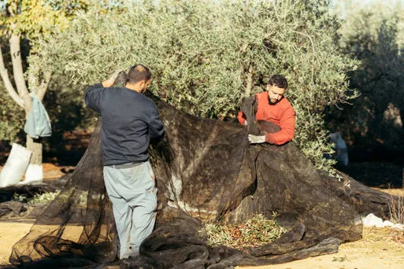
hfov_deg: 16.1
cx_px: 202
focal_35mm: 128
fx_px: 1431
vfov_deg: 10.8
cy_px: 134
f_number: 1.4
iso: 100
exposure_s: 1/4000
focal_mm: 85
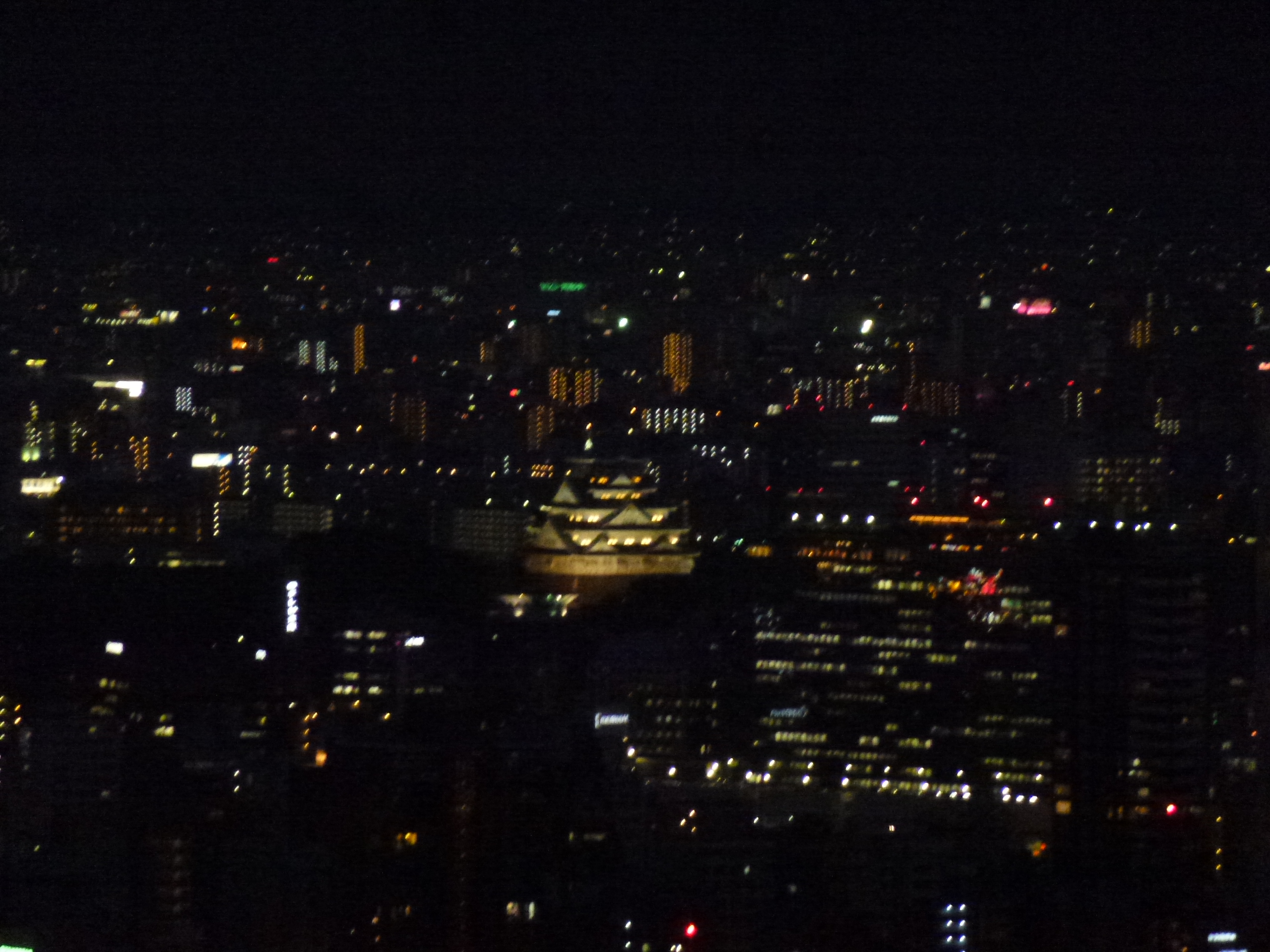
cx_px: 635
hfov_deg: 5.3
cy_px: 476
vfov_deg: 4.0
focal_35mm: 374
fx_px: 13721
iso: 1600
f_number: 5.9
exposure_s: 1/30
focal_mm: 67
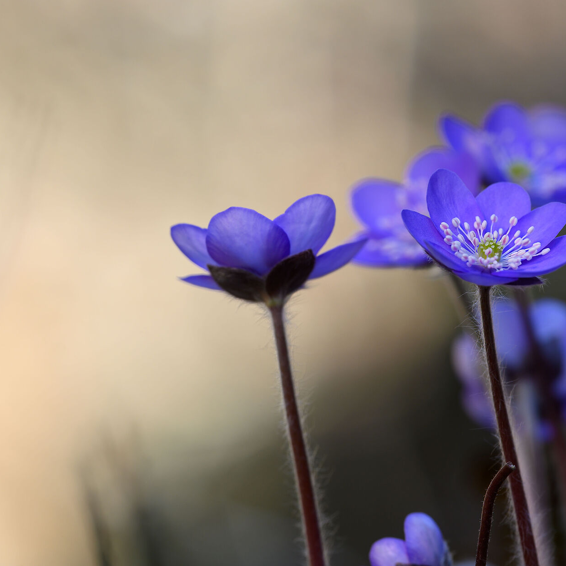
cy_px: 340
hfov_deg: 5.9
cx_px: 274
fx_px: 5457
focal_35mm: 295
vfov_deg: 5.9
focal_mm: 180
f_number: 8
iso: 100
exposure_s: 1/50
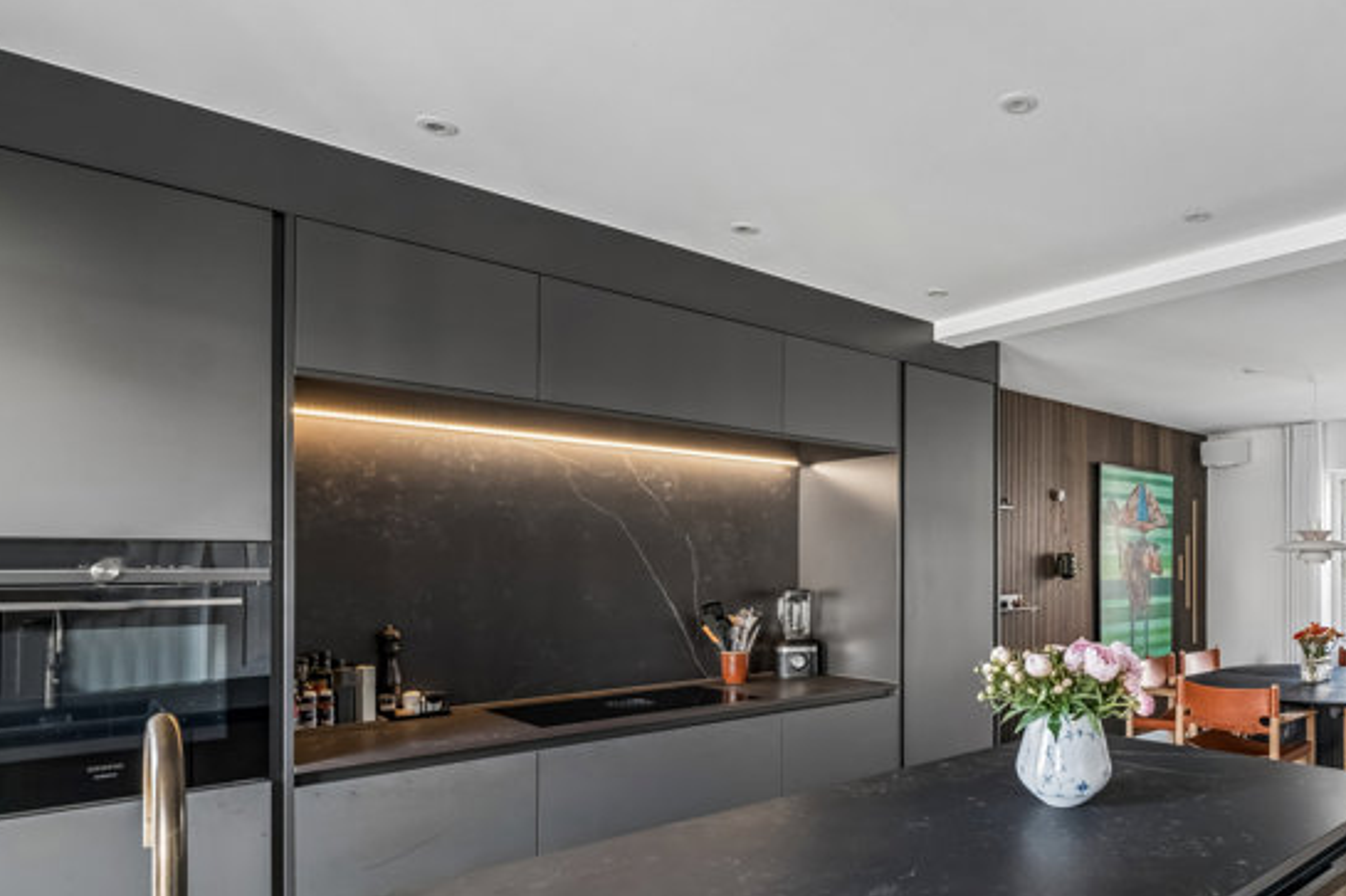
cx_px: 968
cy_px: 566
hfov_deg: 74.3
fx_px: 822
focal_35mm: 22
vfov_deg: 56.4
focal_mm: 10
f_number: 8
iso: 800
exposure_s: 1/4
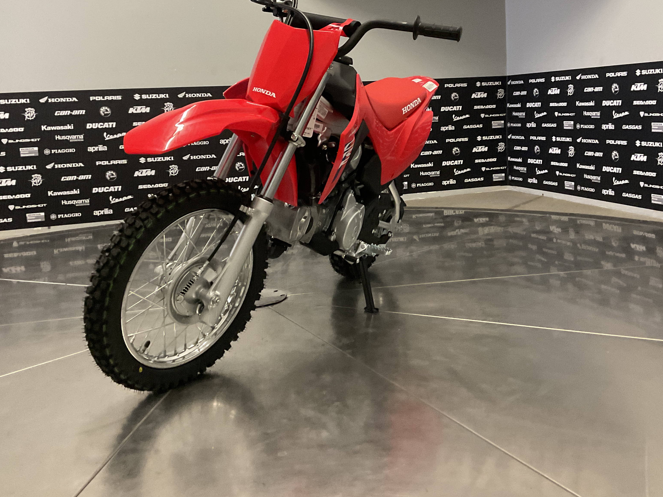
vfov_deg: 37.5
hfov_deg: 48.9
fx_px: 728
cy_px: 191
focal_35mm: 38
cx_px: 354
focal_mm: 3
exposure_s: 1/60
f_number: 1.8
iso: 250
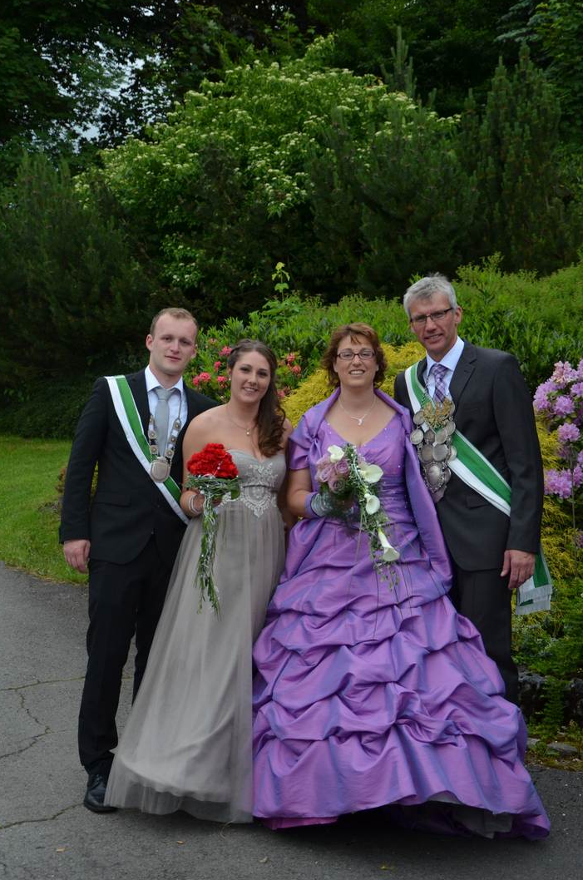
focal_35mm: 58
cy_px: 432
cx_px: 311
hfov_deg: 23.5
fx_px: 1404
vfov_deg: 34.8
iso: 800
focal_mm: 35
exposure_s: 1/200
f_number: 5
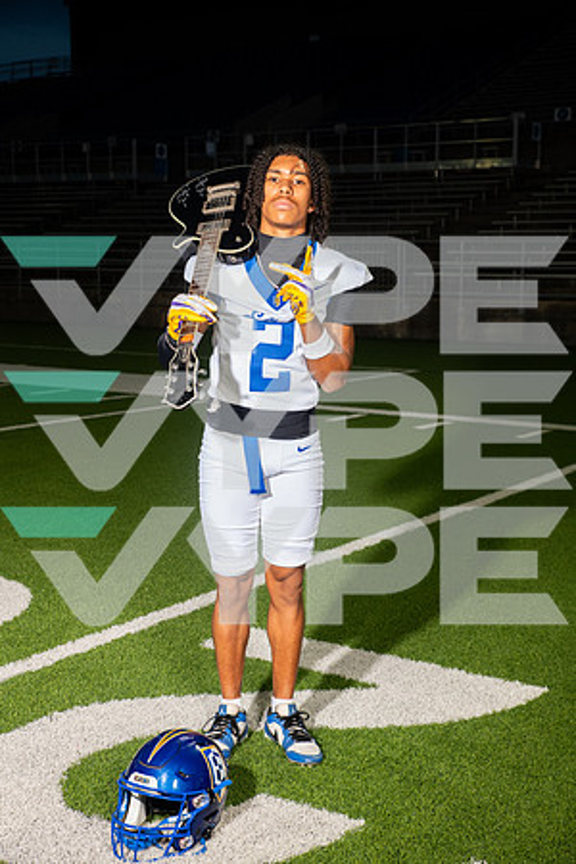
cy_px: 432
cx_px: 288
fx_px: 1248
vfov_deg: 38.2
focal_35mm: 52
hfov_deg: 26.0
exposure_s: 1/320
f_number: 7.1
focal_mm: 52
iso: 800
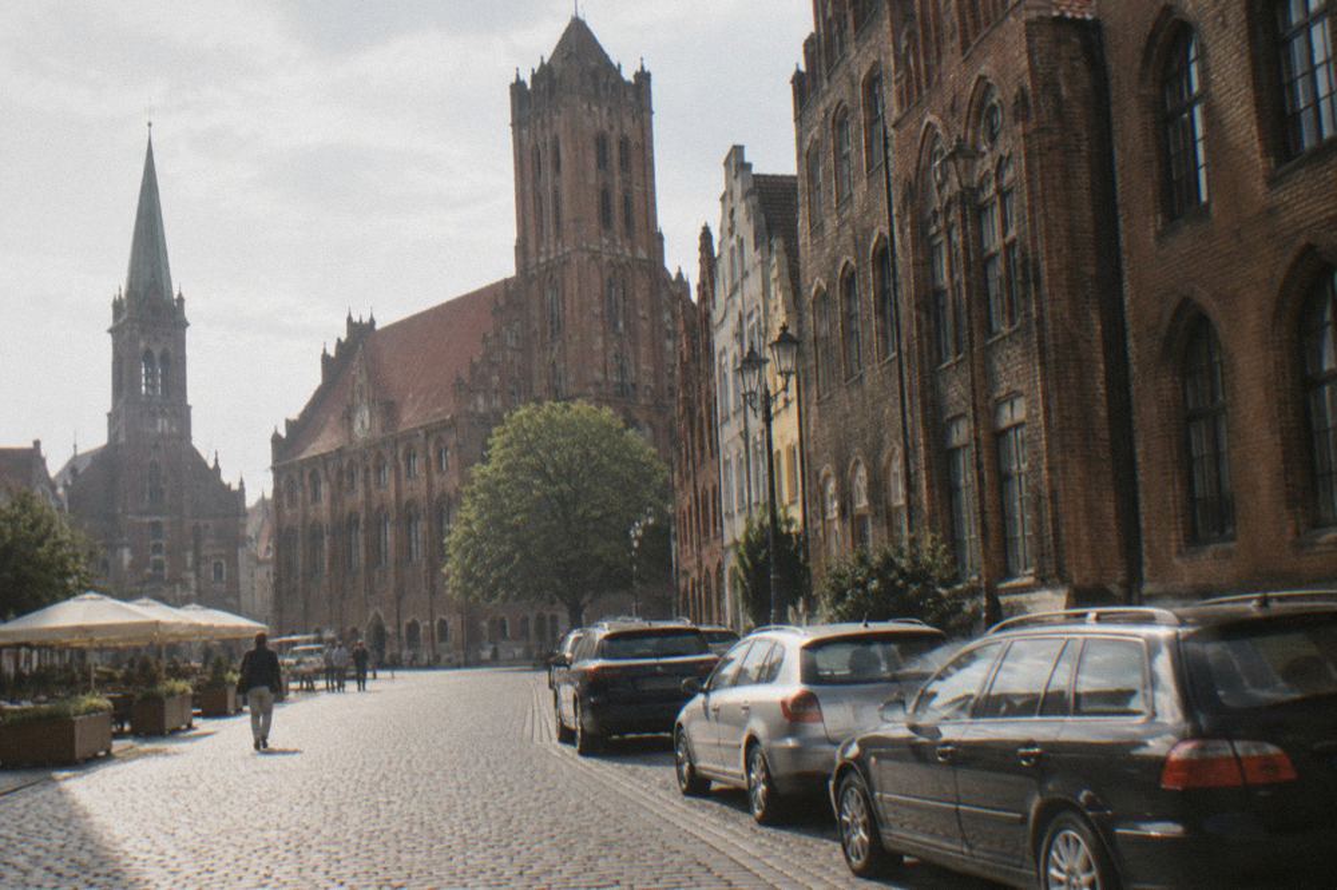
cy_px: 445
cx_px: 668
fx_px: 2599
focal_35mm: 70
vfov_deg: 19.4
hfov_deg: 28.9
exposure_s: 1/1250
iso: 400
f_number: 4
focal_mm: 70
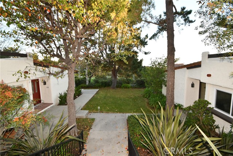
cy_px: 78
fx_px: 97
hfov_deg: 100.4
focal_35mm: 15
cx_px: 116
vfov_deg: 77.4
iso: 200
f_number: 5
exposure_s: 1/100
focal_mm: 10
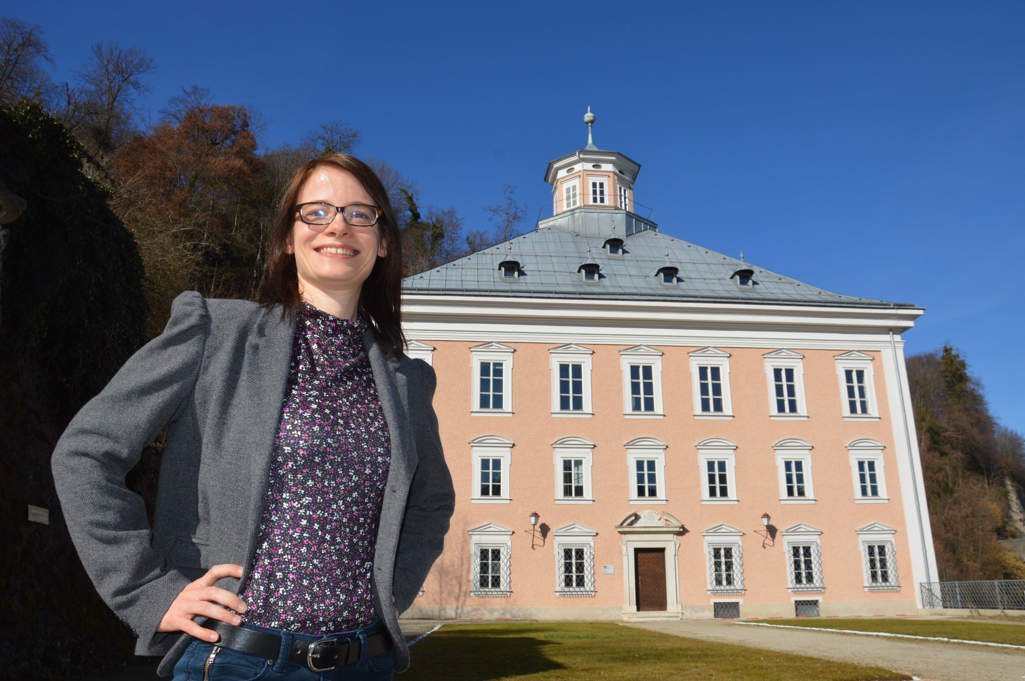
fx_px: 768
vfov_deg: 47.8
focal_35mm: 27
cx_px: 512
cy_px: 340
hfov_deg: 67.4
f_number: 10
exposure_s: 1/200
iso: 100
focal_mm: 18
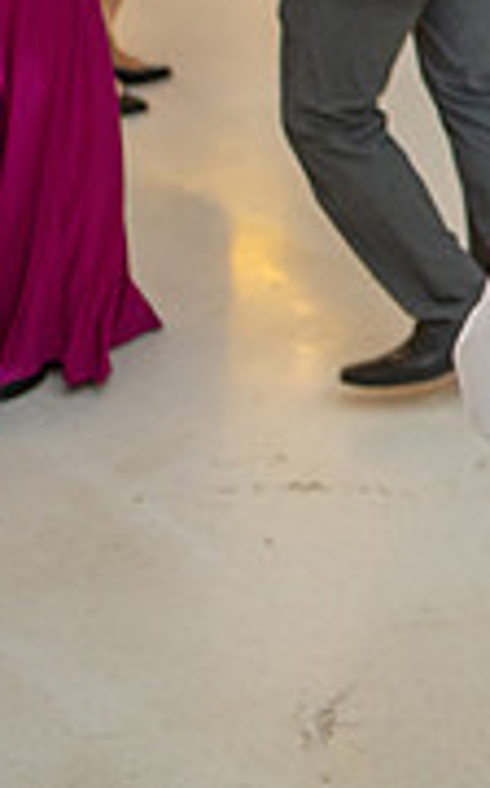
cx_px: 1032
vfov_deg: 17.6
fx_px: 2465
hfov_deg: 10.3
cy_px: -50
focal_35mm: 115
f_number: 2.8
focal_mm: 35
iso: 800
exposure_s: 1/80
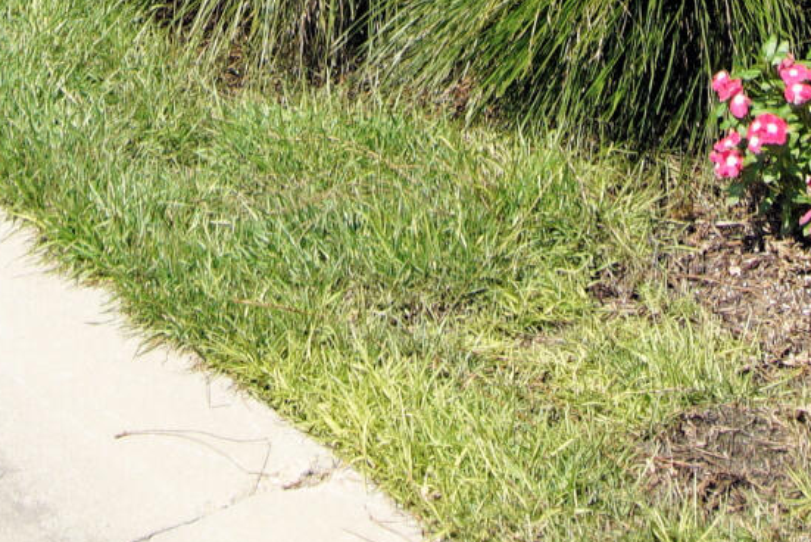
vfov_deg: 11.4
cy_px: -803
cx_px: 290
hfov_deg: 20.8
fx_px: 2209
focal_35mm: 98
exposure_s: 1/200
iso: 100
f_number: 8
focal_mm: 12
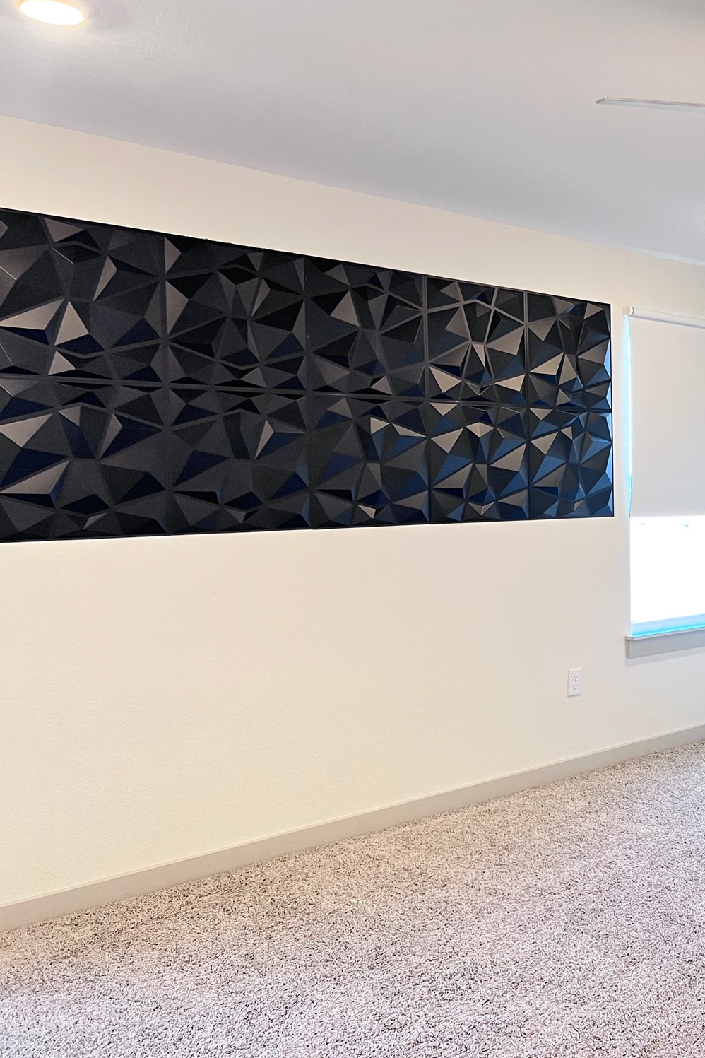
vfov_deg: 51.9
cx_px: 722
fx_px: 1087
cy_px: 517
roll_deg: +0.2
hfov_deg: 32.7
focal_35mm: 37
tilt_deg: -2.4
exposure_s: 1/60
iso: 125
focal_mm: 5.7
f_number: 1.5
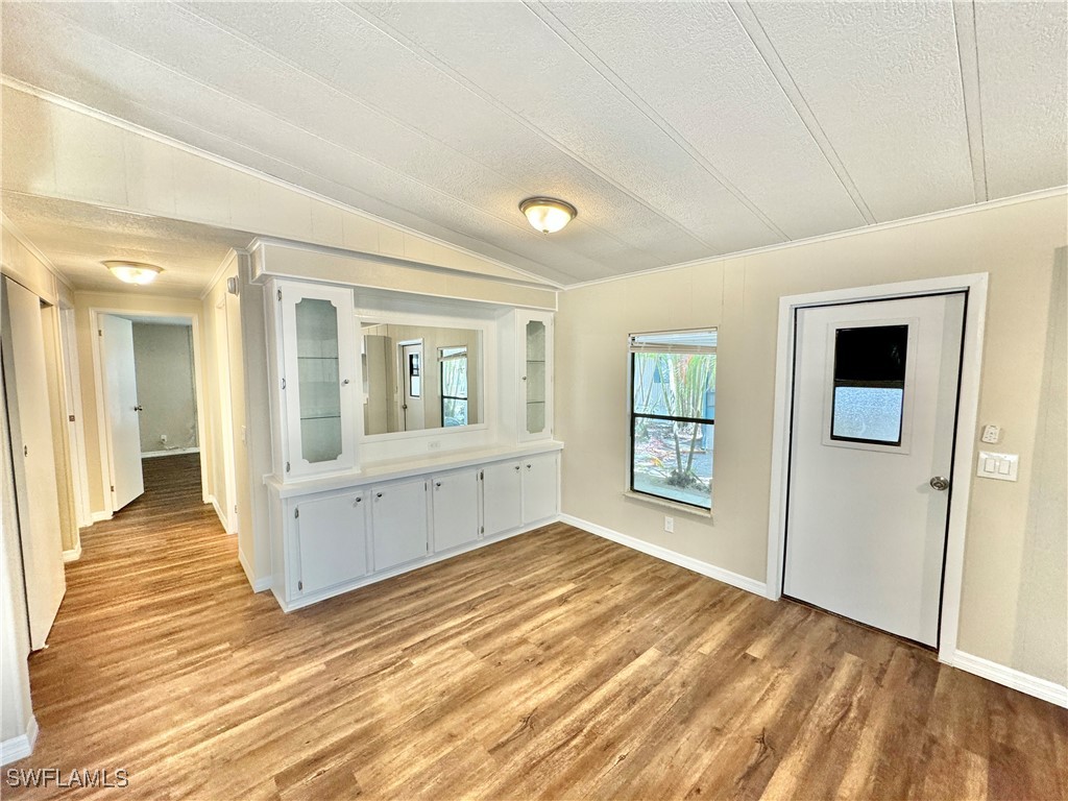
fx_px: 432
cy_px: 400
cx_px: 534
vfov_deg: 85.7
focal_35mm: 14
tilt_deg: -4.8
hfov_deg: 102.1
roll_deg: +0.4
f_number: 2.2
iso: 250
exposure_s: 1/120
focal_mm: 2.22
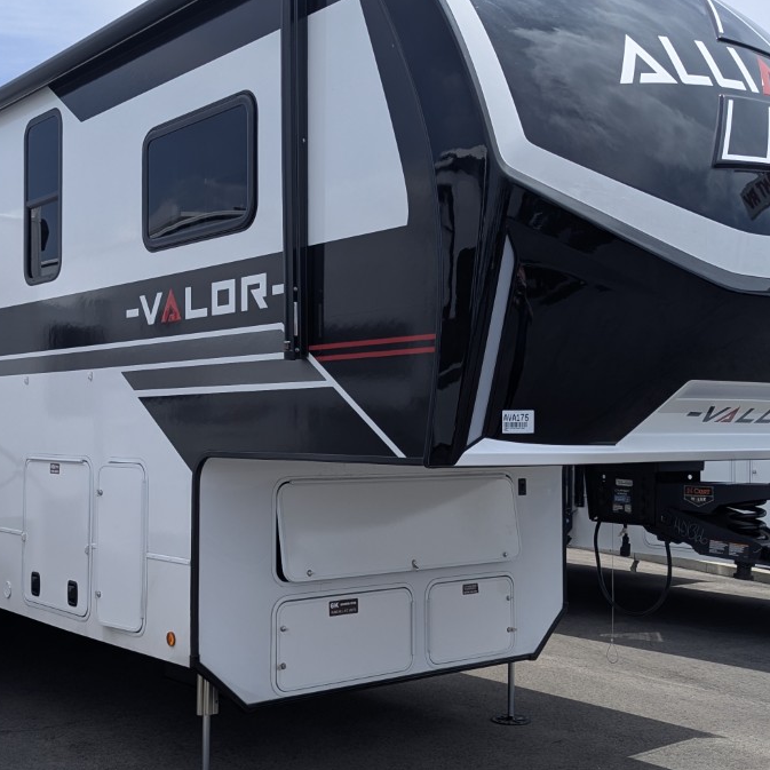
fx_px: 1107
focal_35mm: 44
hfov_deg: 38.2
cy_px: 386
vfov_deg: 38.3
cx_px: 306
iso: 47
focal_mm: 6.81
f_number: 1.85
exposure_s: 1/2513
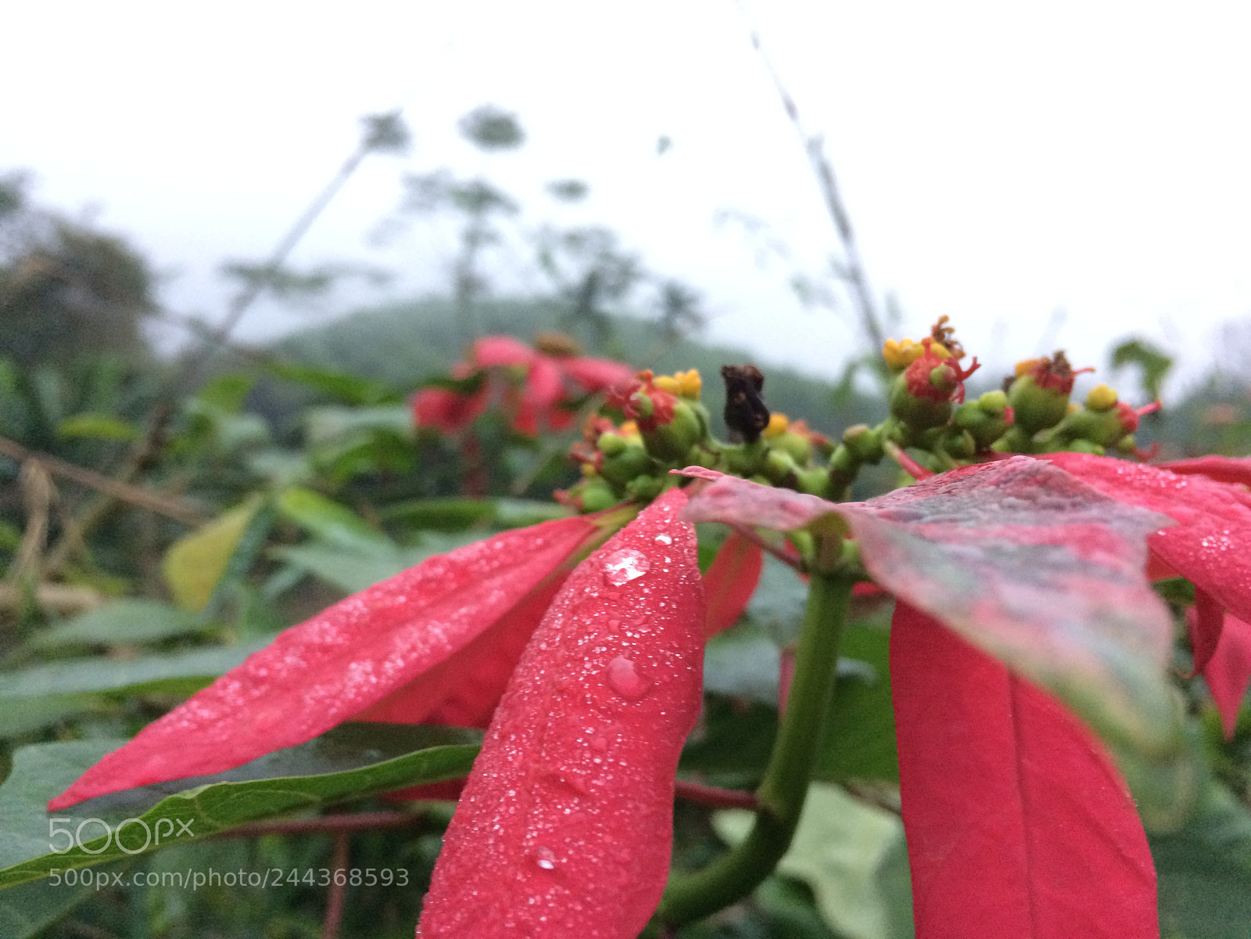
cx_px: 626
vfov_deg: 48.2
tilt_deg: +8.5
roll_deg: +10.3
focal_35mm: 29
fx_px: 1048
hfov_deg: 61.7
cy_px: 470
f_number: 2.2
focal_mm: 4.15
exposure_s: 1/33
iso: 200
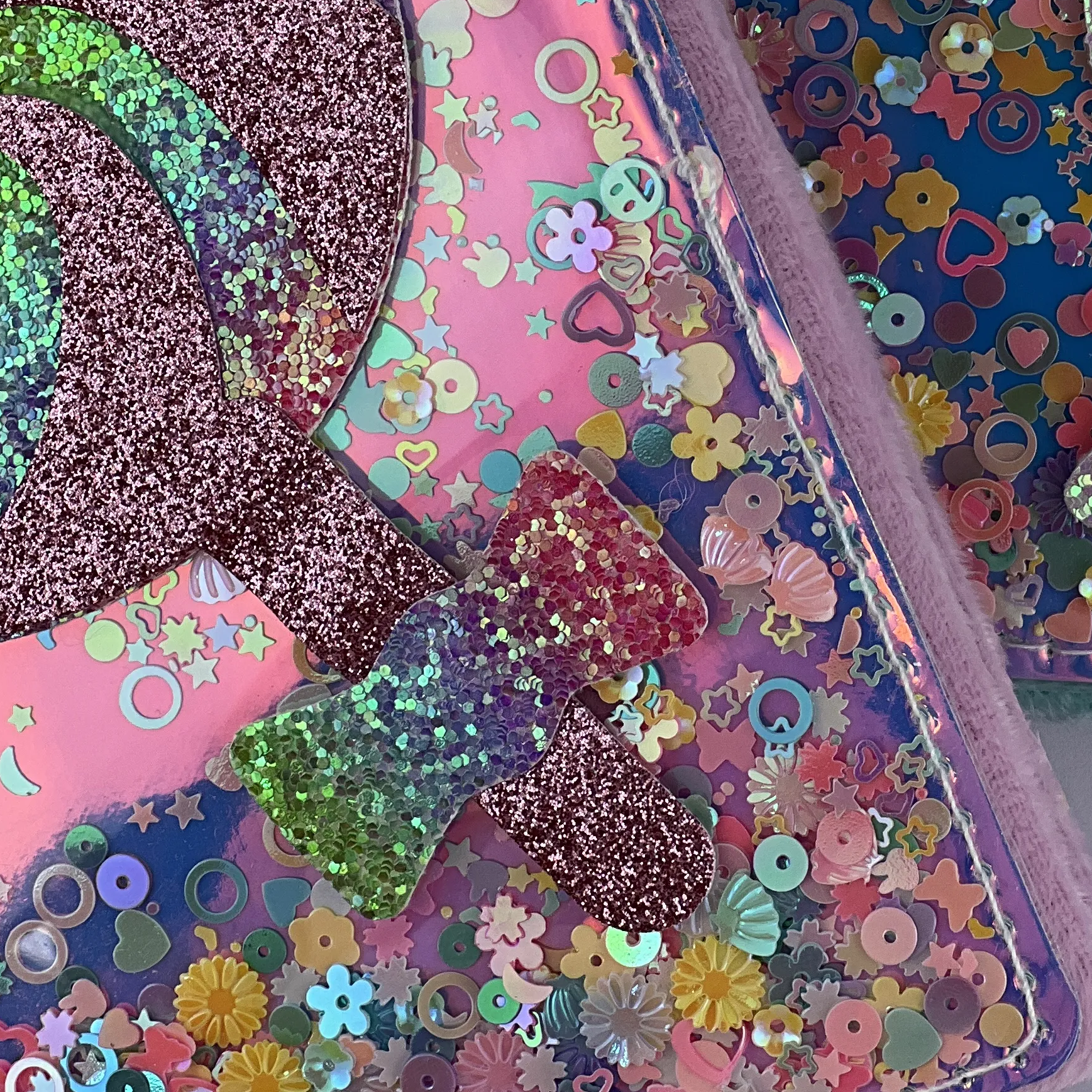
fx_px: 5639
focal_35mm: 158
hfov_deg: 11.0
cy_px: -100
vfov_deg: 10.9
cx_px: 897
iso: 32
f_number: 2.8
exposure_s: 1/332
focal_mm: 9
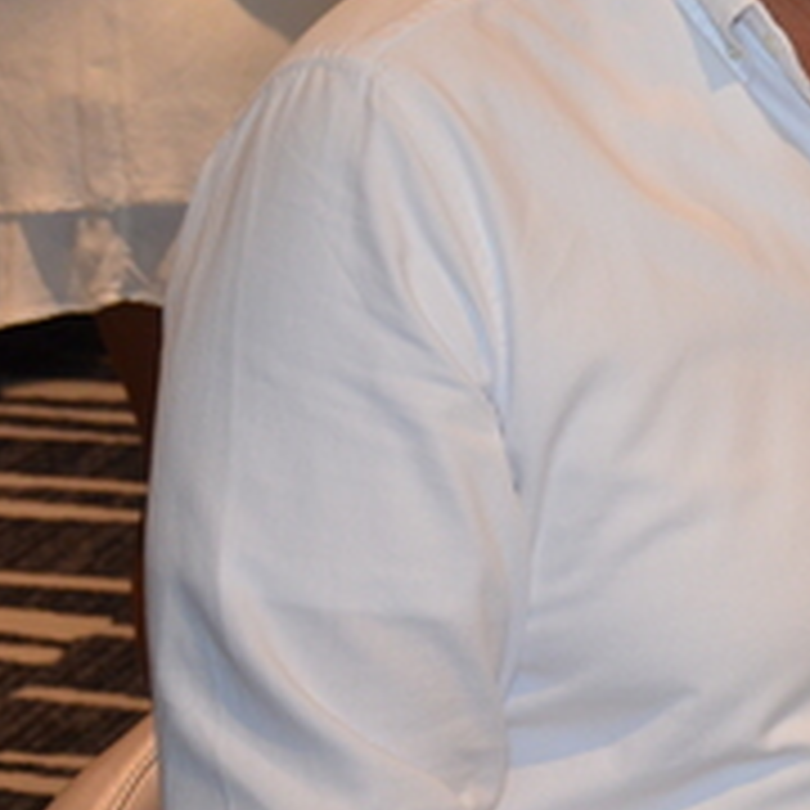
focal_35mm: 134
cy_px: 184
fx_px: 3538
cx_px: 1260
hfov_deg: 12.4
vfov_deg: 13.0
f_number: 4
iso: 800
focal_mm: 27
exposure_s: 1/60
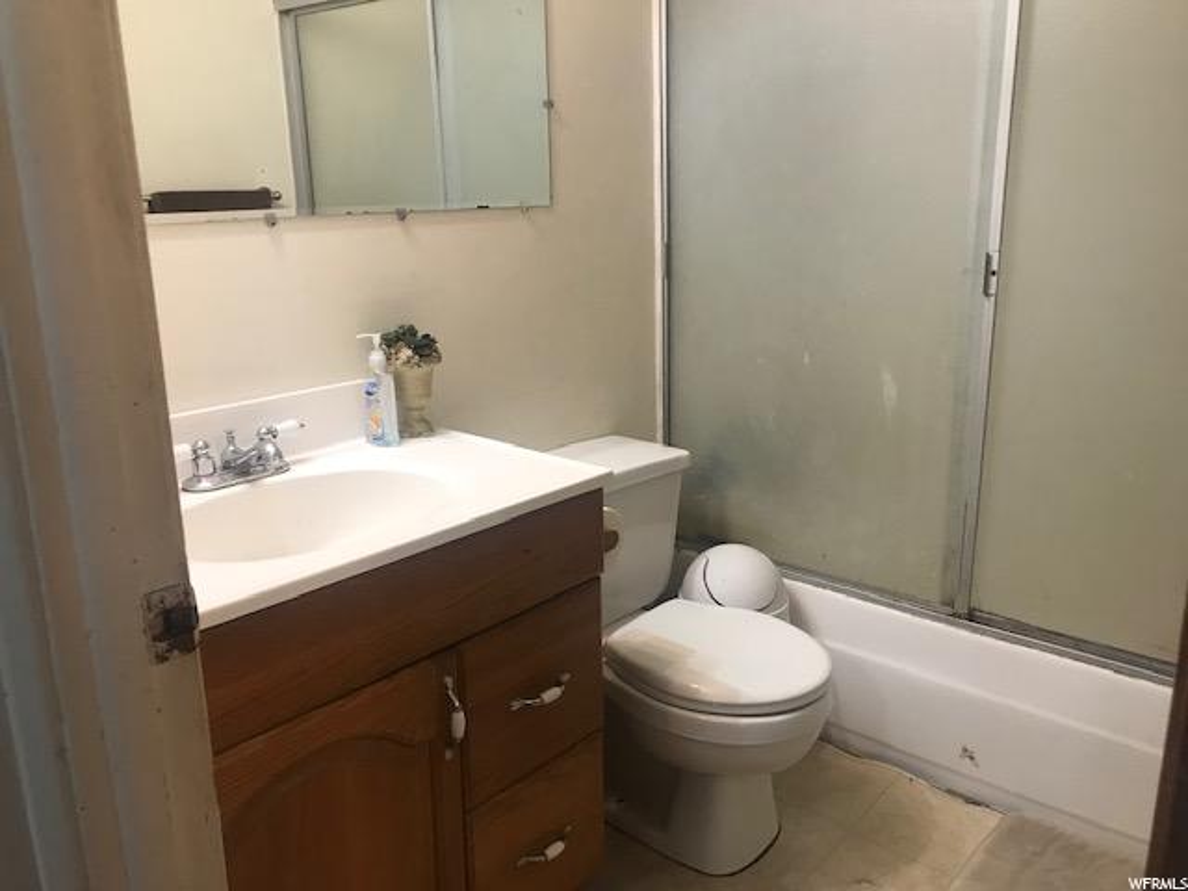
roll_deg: +2.0
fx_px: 961
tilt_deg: -14.5
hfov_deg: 63.4
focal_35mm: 28
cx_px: 594
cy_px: 446
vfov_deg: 49.7
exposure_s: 1/15
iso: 40
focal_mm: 3.99
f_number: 1.8
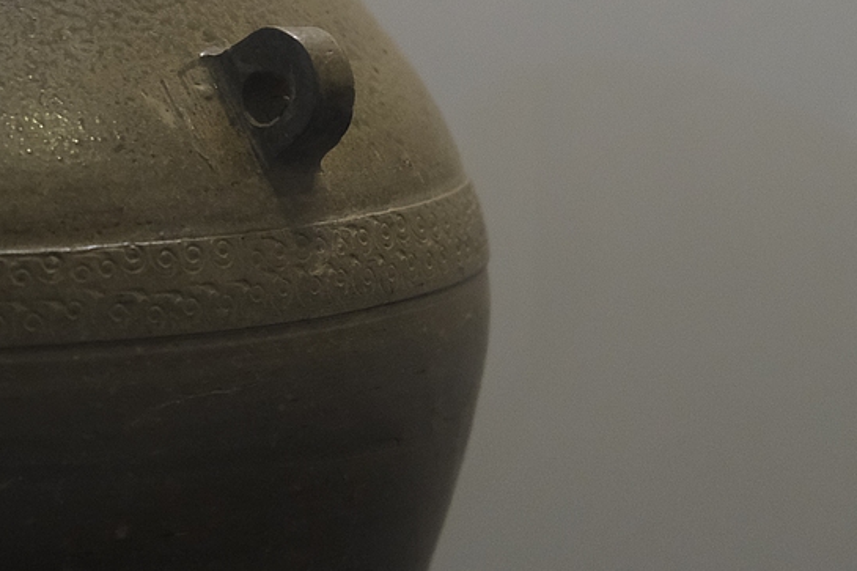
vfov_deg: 7.0
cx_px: 533
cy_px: -90
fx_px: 4640
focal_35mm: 195
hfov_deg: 10.5
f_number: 4
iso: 3200
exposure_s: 1/70
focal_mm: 55
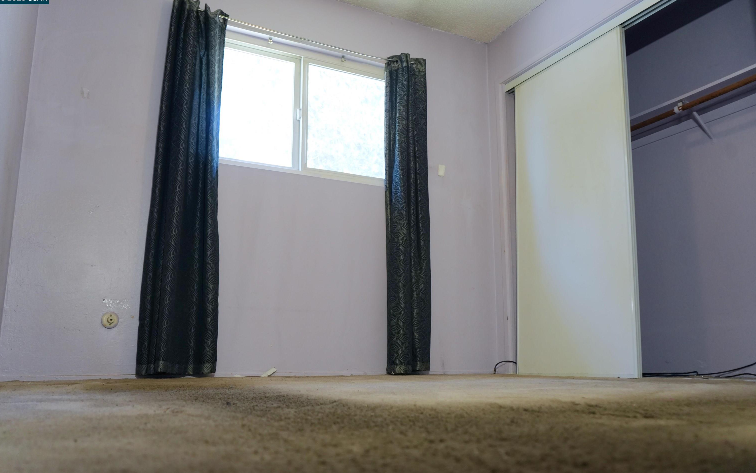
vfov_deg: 43.1
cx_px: 383
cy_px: 248
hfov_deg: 64.6
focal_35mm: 29
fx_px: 597
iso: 1600
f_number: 4
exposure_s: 1/160
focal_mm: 28
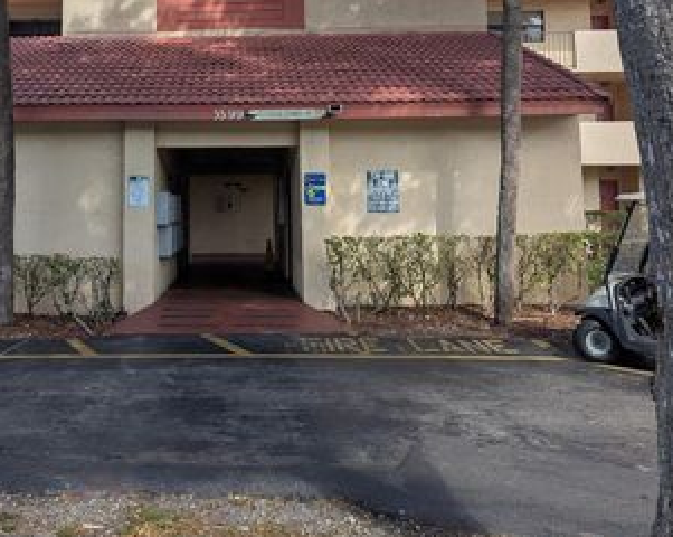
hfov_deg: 46.0
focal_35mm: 39
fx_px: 776
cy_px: 132
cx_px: 215
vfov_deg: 37.2
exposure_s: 1/1300
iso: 30
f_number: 1.85
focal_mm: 6.81
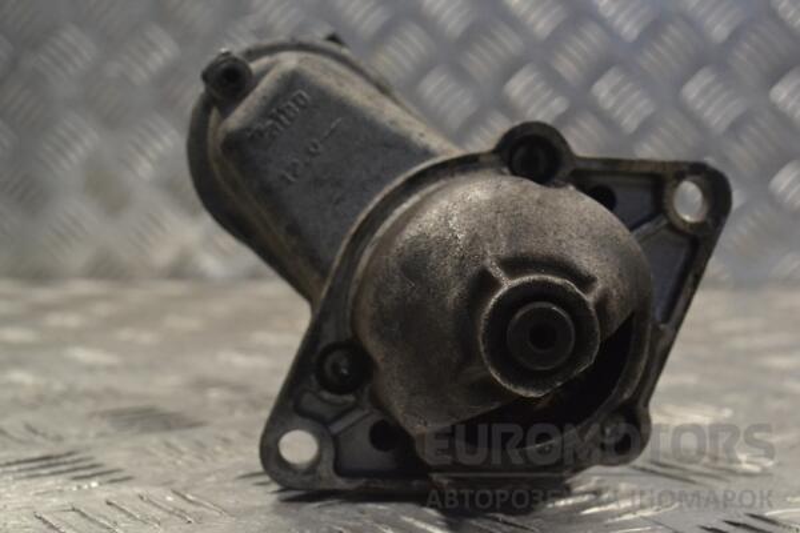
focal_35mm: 51
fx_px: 1133
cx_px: 400
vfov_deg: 26.5
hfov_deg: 38.9
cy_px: 266
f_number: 9
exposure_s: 1/320
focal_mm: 34
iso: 3200
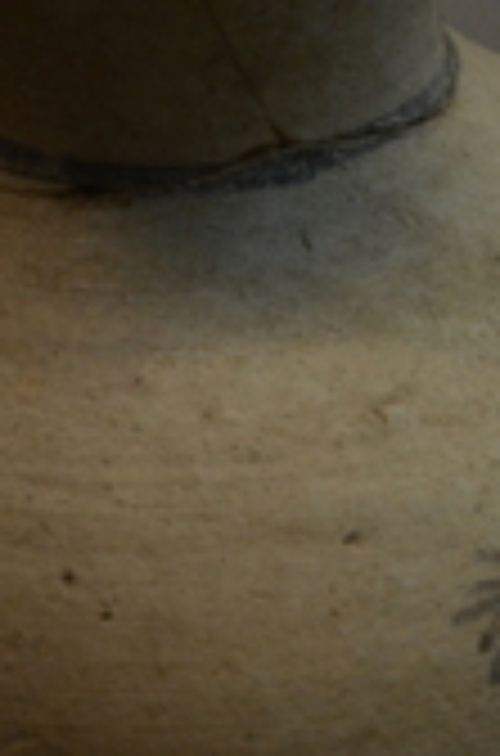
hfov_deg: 3.3
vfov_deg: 5.0
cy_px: 274
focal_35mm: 415
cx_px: 248
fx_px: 8699
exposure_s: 1/160
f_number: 5.3
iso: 1000
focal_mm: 70
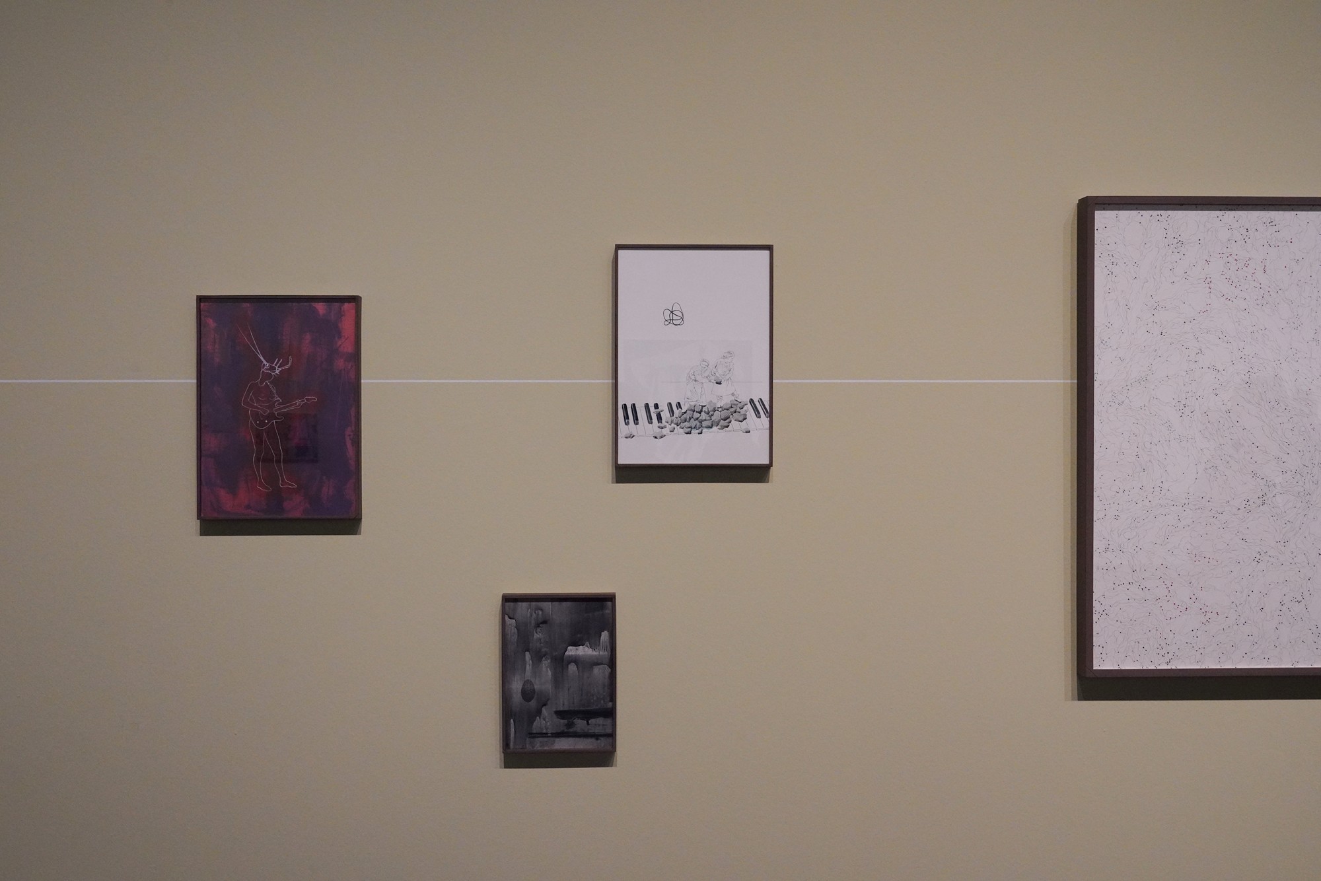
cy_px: 440
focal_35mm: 40
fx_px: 1468
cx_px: 660
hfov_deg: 48.5
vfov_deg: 33.4
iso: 6400
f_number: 11
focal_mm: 40
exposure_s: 1/100
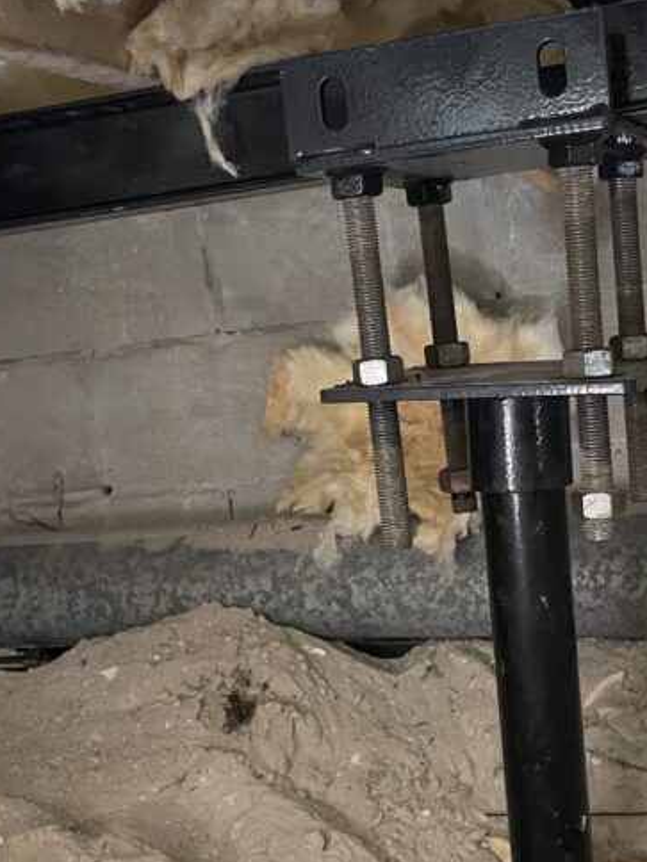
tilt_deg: -5.3
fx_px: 1371
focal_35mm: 55
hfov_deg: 26.4
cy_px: 477
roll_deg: +5.9
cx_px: 437
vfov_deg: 34.9
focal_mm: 4.2
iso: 400
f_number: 1.6
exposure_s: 1/40
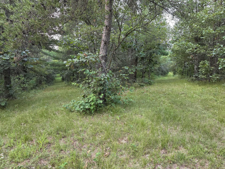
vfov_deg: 58.9
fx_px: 149
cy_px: 84
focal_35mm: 23
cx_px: 112
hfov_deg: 73.9
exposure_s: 1/180
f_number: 1.7
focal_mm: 6.3
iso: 250
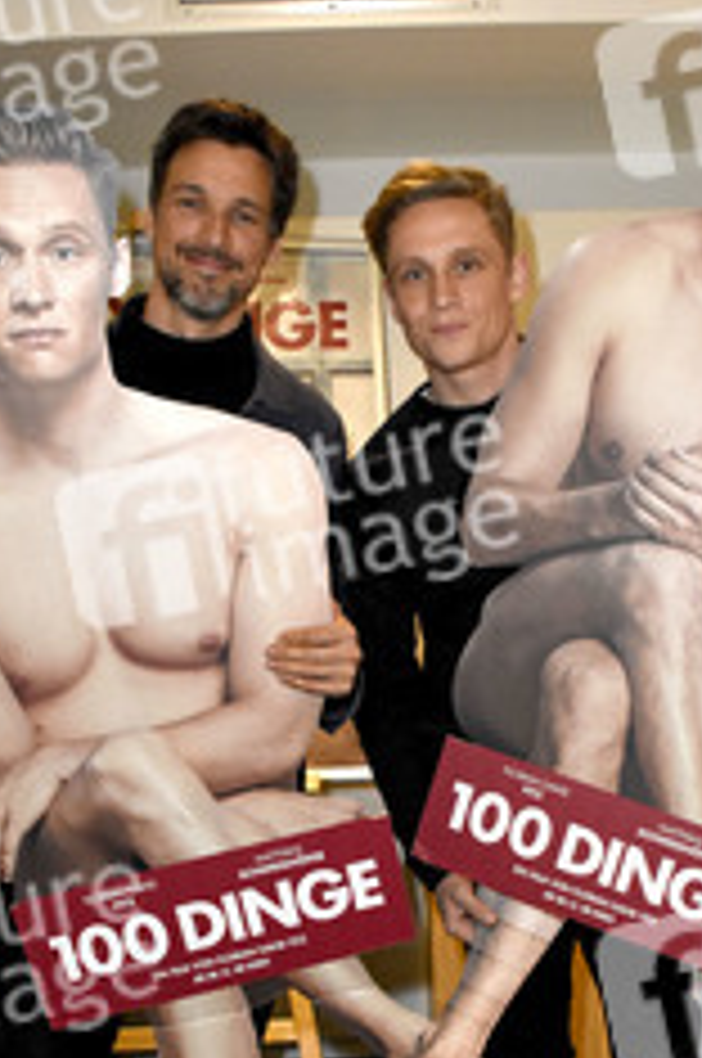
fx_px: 1349
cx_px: 418
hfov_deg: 29.1
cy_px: 747
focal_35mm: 46
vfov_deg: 41.9
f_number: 6.3
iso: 2500
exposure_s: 1/60
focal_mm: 18
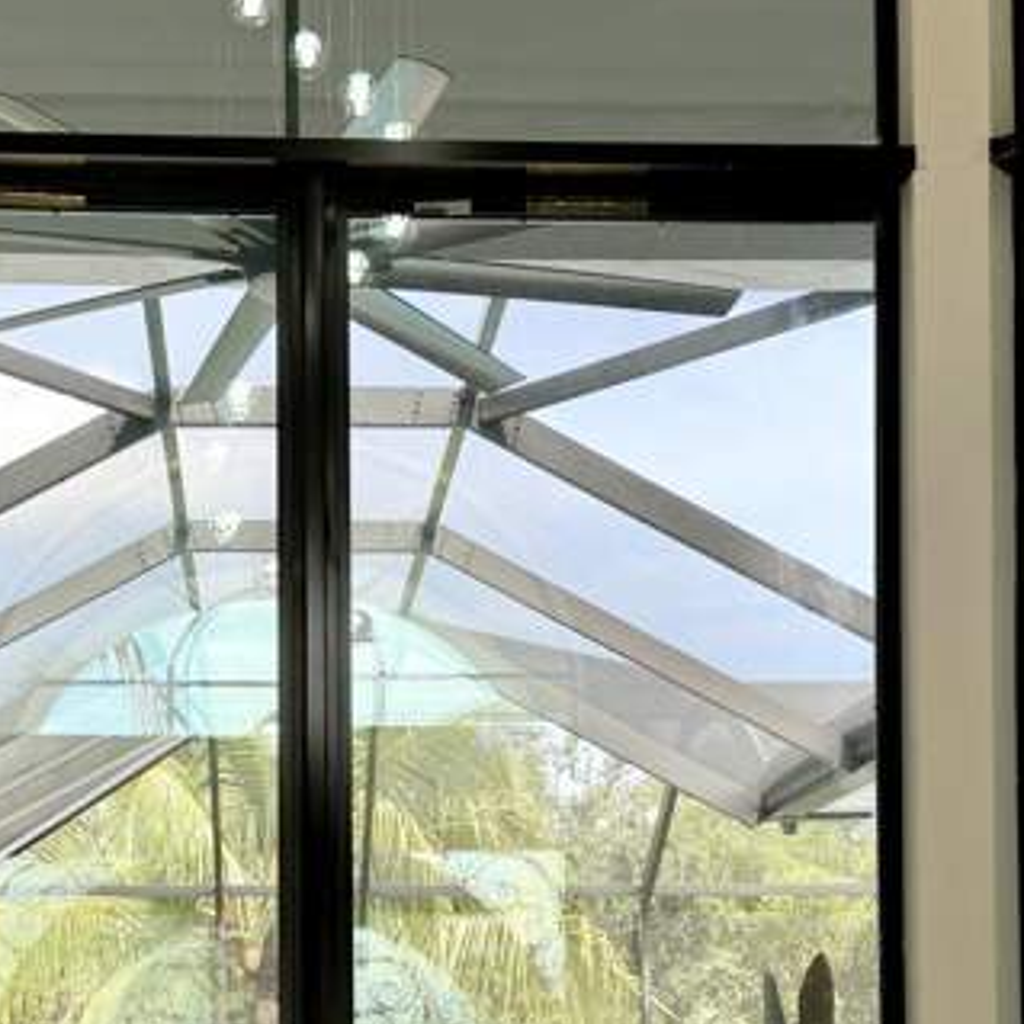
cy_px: 957
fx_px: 2376
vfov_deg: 23.6
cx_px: 372
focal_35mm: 71
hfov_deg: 24.2
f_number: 1.78
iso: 80
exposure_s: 1/527
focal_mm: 6.76
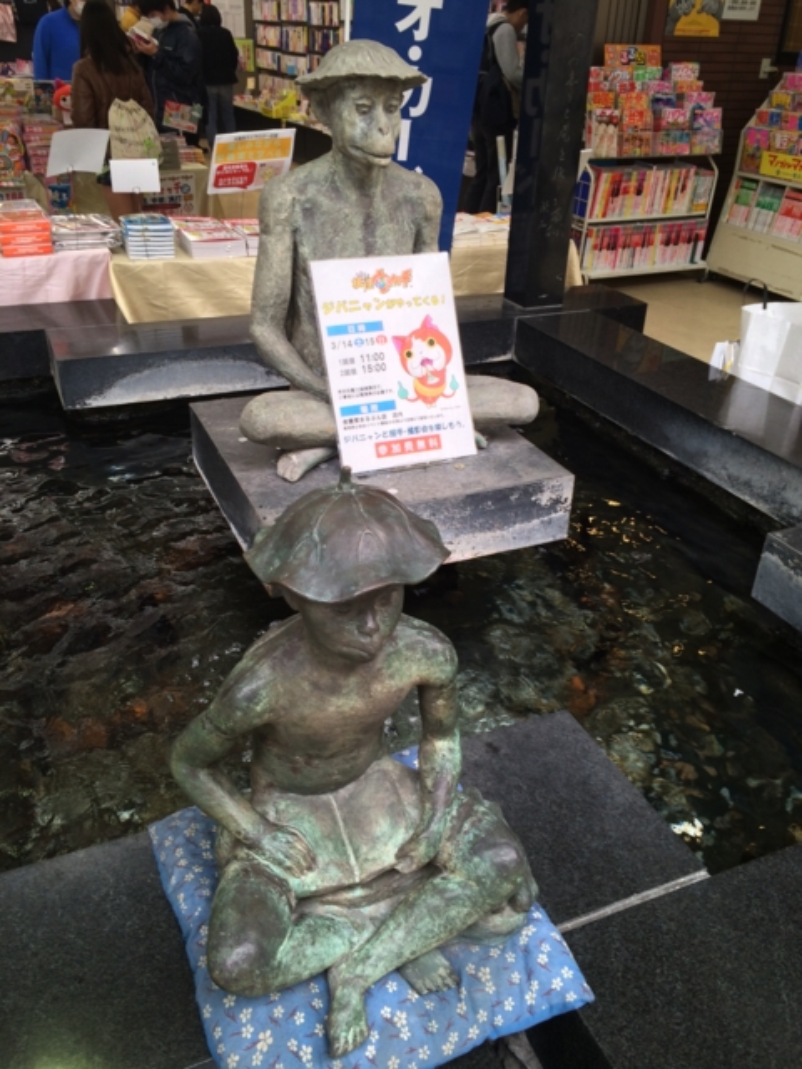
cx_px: 401
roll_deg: -1.2
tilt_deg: -29.0
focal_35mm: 29
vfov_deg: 61.7
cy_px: 534
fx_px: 896
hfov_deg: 48.2
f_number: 2.2
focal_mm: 4.15
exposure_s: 1/40
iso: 32
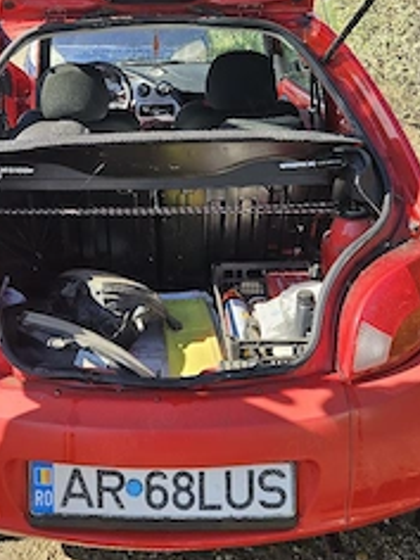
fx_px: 631
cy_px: 119
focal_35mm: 39
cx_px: 149
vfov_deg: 45.6
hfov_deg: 36.5
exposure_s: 1/625
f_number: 1.8
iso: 25
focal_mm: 5.4
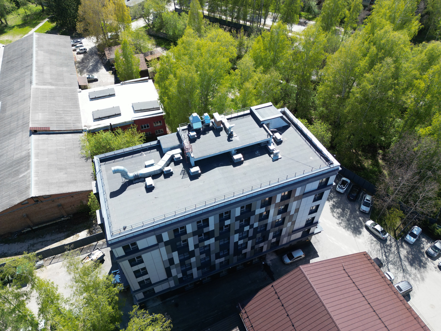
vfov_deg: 56.8
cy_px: 166
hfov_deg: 71.6
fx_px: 306
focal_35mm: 24
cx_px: 220
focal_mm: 6.72
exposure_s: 1/1500
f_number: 1.7
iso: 130
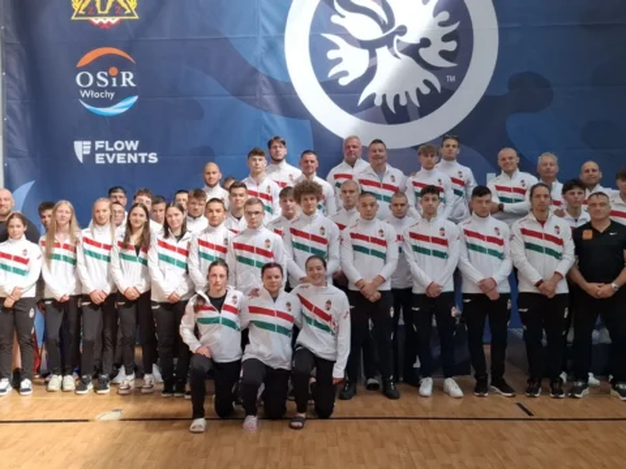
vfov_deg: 58.9
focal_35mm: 23
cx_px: 313
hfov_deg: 73.9
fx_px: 416
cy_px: 234
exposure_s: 1/169
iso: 50
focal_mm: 5.54
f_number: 1.8
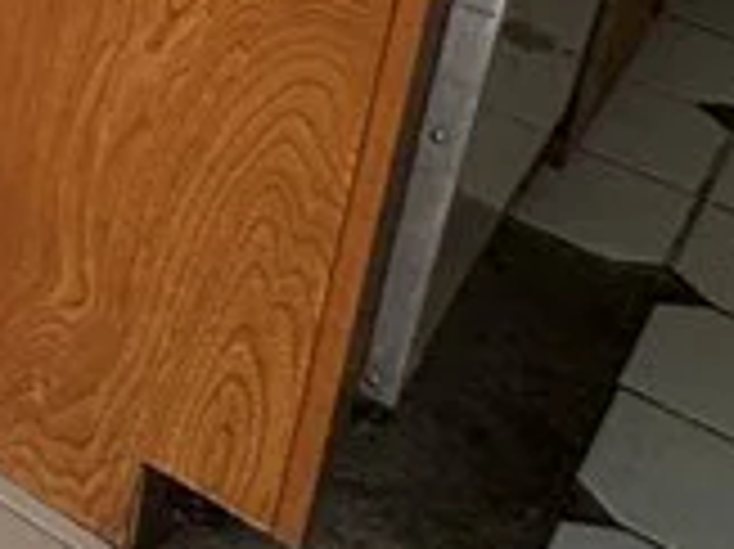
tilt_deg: -14.4
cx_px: -1180
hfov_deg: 13.4
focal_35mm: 88
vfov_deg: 13.2
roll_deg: -0.3
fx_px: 1865
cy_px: -716
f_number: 2.2
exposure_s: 1/120
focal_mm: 2.22
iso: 64
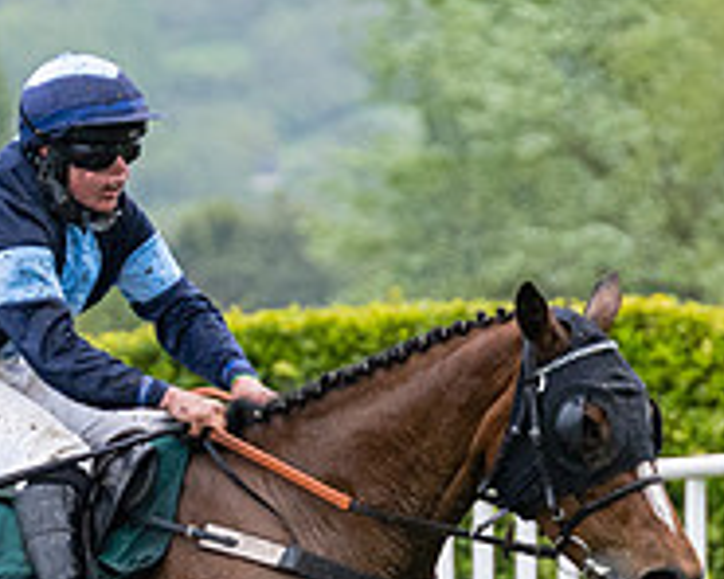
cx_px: 182
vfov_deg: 2.1
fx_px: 15449
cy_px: 708
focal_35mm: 721
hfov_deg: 2.7
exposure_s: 1/1250
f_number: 4
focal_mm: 140
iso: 1000
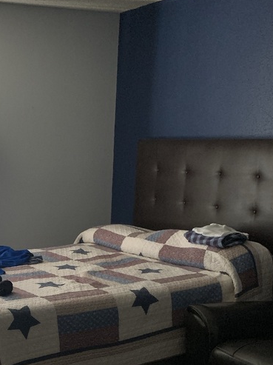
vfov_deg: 32.1
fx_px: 600
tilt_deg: -16.9
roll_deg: +0.0
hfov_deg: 24.8
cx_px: 26
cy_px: 331
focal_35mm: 57
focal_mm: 4.25
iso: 400
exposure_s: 1/51
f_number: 1.8
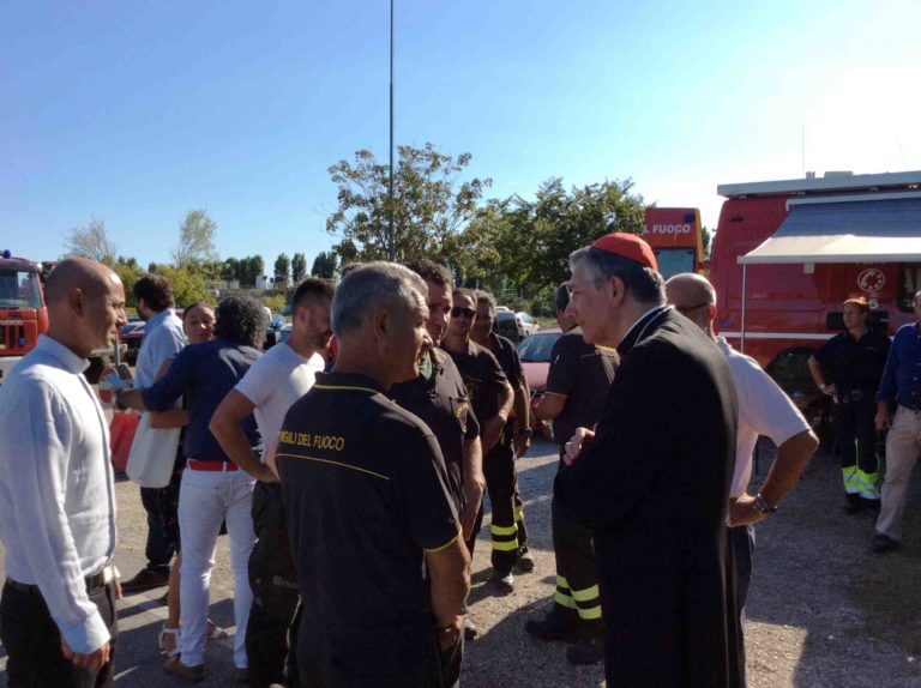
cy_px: 344
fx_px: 877
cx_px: 460
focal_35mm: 33
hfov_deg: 55.4
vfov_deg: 42.9
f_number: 2.4
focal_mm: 3.3
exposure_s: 1/1466
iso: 32
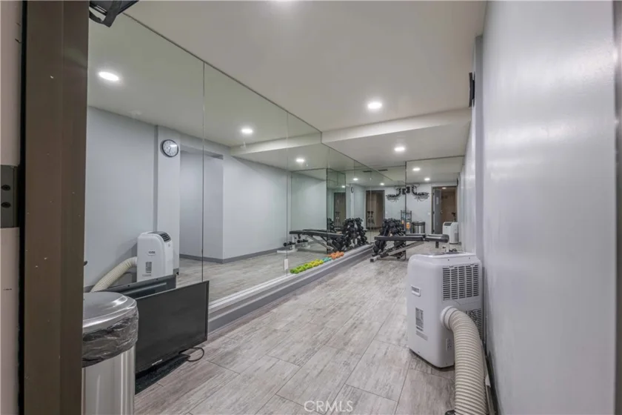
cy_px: 208
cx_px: 311
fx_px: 242
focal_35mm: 14
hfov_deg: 104.3
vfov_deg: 81.2
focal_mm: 14
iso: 100
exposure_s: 1/1.67
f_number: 11
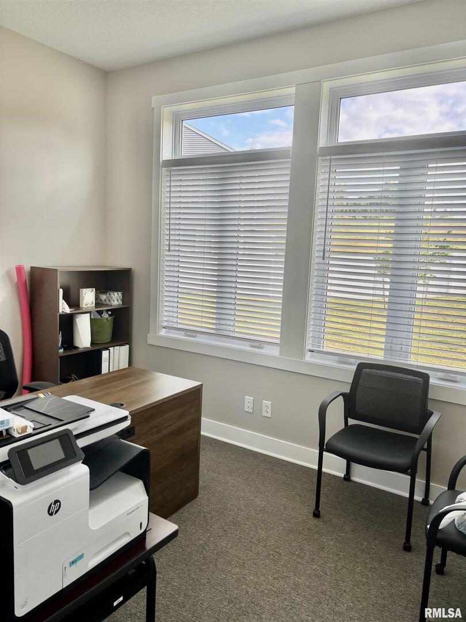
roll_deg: -3.0
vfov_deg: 67.3
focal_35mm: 26
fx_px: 467
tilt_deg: -7.3
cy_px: 311
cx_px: 233
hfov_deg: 53.1
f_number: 1.6
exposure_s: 1/179
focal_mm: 5.96
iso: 40
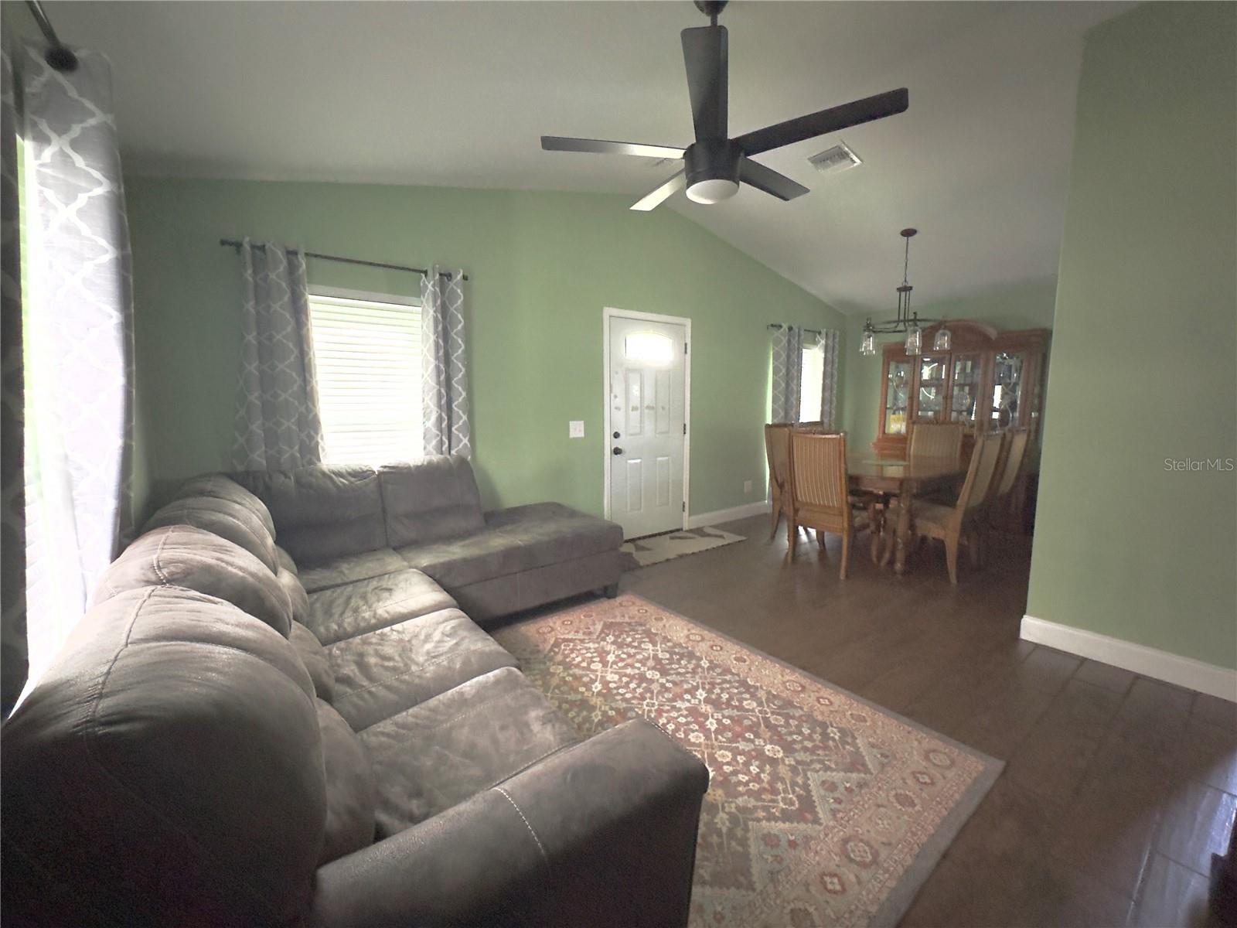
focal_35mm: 14
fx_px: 500
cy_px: 464
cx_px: 618
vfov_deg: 85.7
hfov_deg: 102.1
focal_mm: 2.22
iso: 1250
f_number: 2.2
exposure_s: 1/30
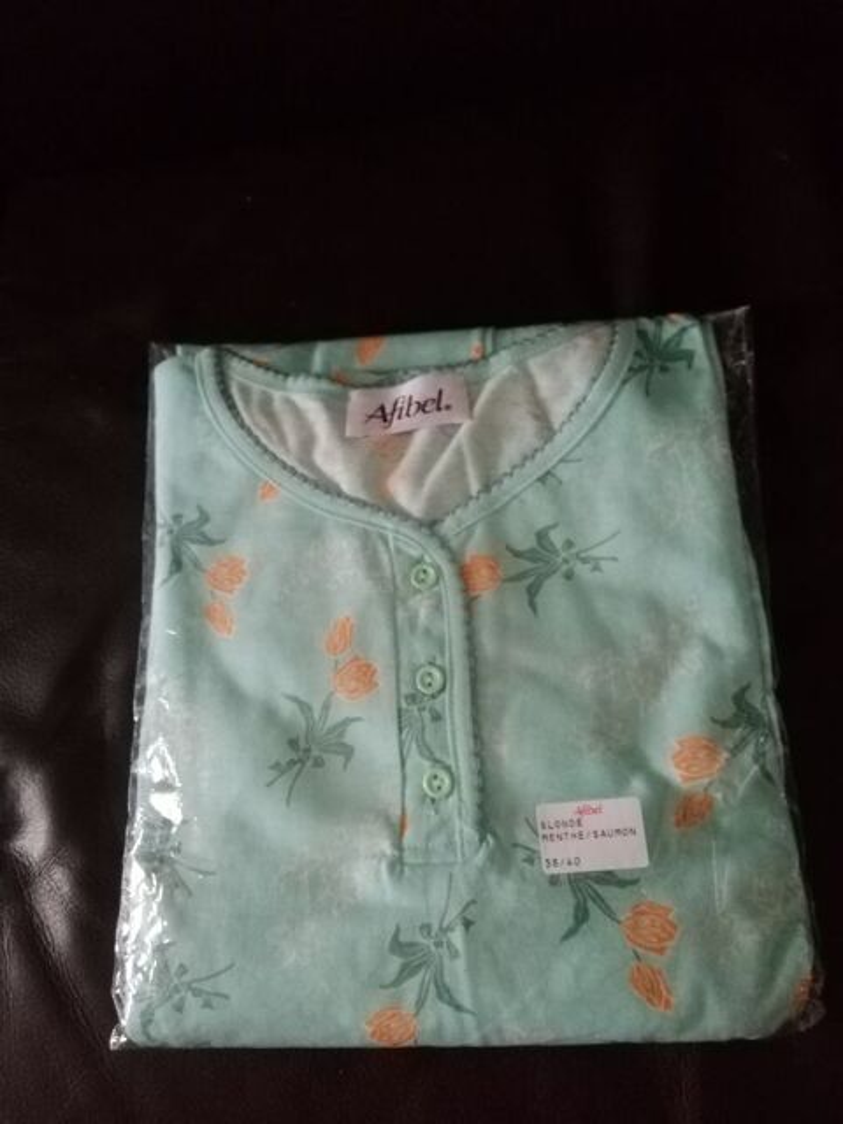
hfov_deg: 53.1
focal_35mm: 26
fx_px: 844
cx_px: 422
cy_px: 562
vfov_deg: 67.3
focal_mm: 3.81
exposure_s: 1/15
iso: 1250
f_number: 2.2
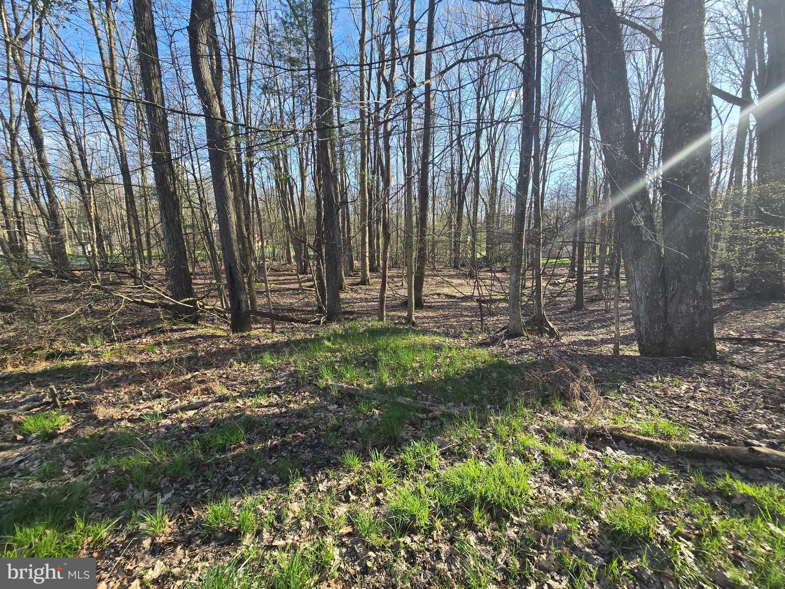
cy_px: 294
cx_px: 392
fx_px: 295
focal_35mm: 13
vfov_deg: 89.9
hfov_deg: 106.2
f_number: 2.2
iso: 50
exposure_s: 1/425
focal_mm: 2.2
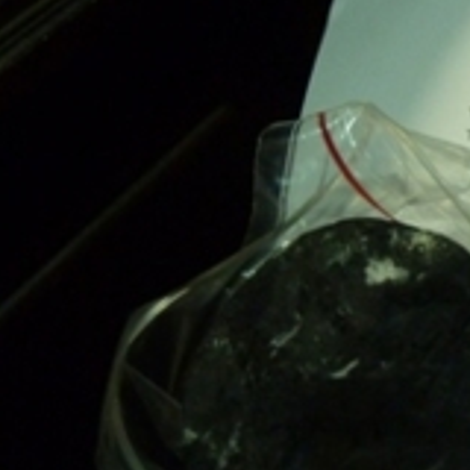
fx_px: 1413
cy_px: 303
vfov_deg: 18.8
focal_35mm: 92
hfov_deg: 17.4
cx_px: 658
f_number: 3.6
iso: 400
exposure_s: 1/13
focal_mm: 6.1
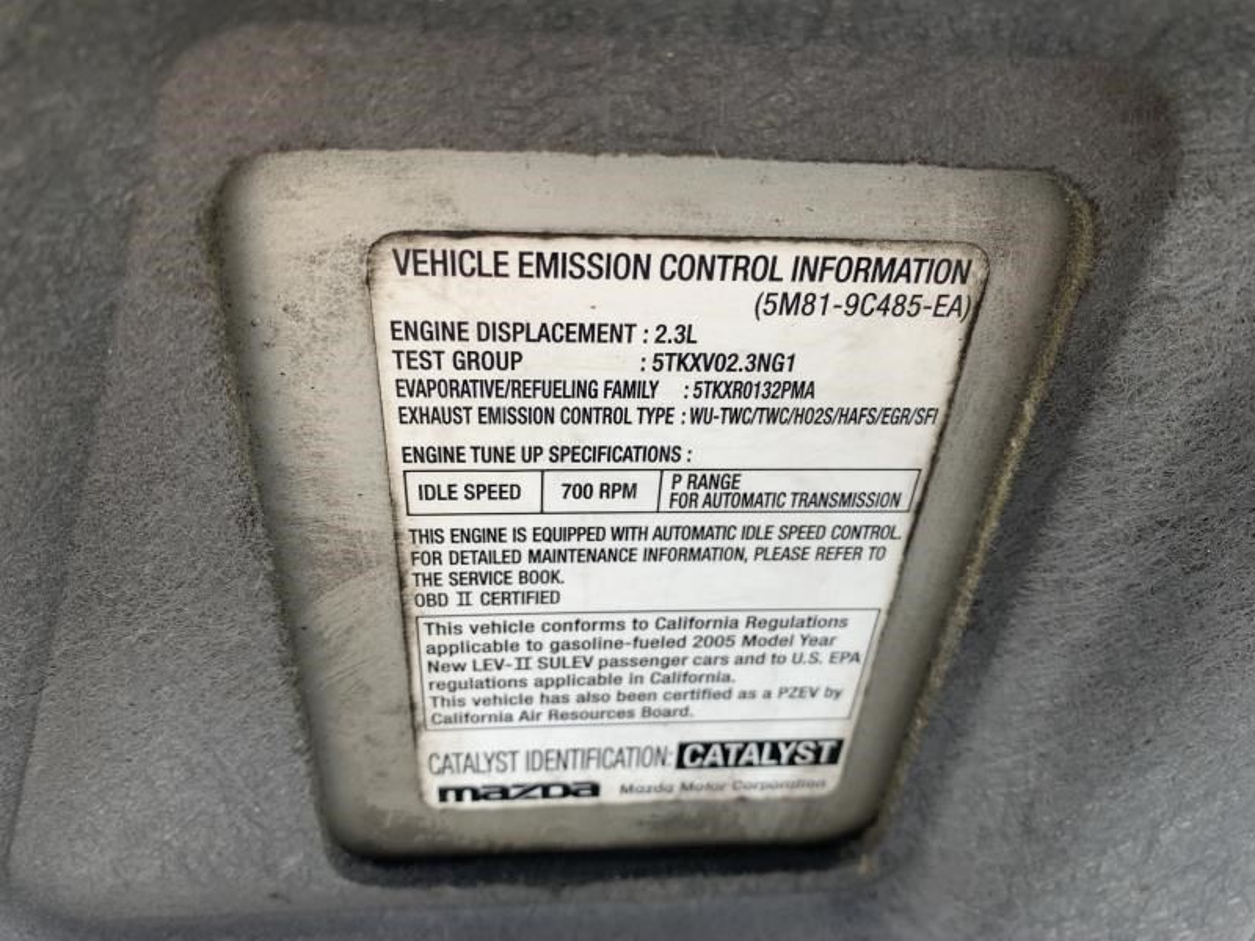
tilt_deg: +16.5
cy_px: 470
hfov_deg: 67.3
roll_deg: +1.0
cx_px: 628
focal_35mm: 26
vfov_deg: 53.1
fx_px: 943
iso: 25
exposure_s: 1/122
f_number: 1.8
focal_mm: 4.25
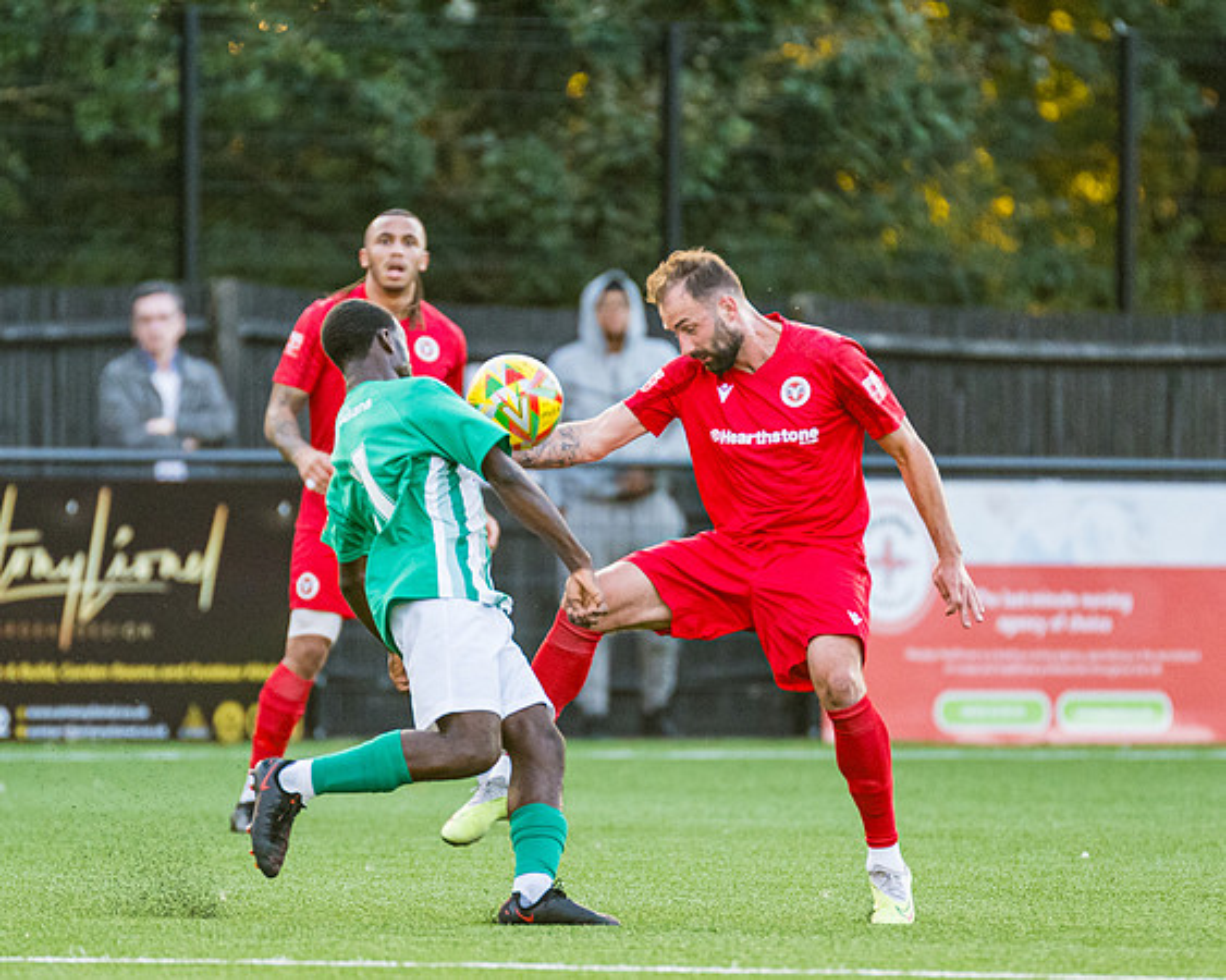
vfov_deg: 2.2
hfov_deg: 2.8
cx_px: 602
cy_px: 401
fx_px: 25282
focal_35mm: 697
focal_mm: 300
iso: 1250
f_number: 2.8
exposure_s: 1/800
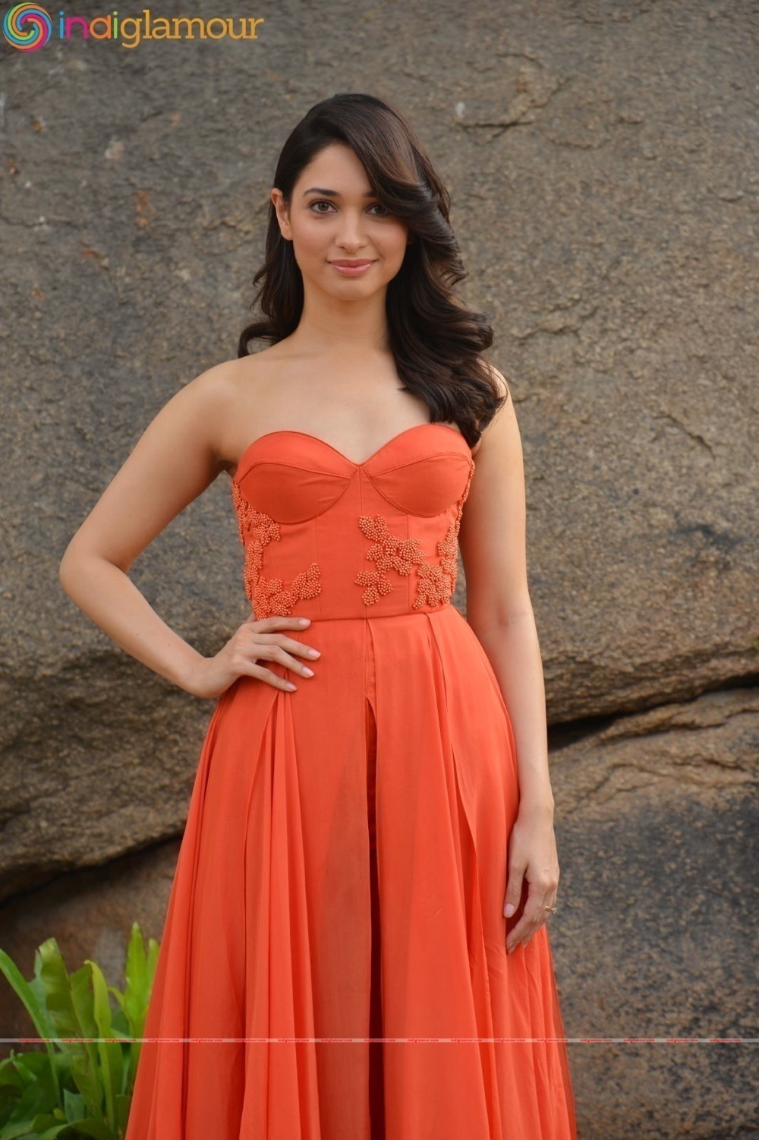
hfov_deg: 12.4
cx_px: 380
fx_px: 3480
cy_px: 570
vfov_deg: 18.6
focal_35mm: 110
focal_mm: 110
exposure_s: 1/125
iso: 500
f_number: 5.6
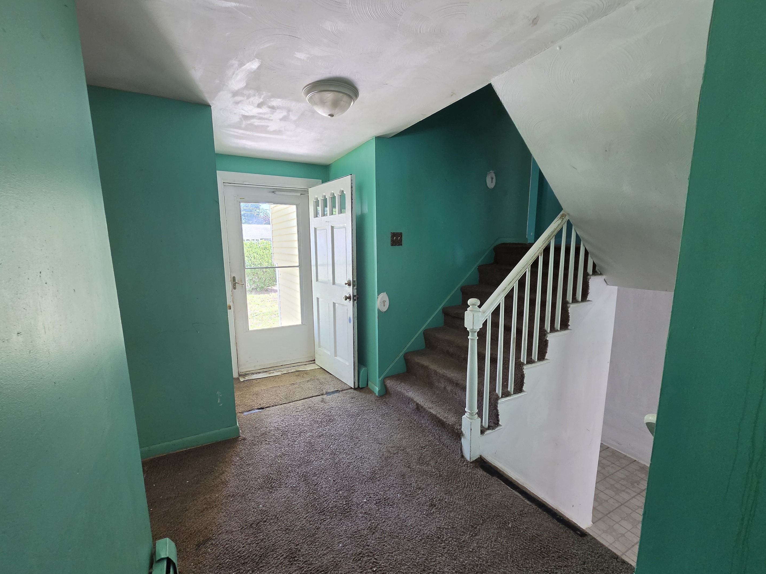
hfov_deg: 102.1
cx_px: 381
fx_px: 310
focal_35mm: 14
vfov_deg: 85.5
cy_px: 307
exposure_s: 1/60
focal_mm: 2.2
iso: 250
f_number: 2.2
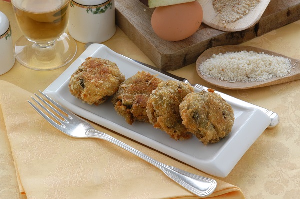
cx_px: 150
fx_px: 1310
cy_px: 100
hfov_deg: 13.1
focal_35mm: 158
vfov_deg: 8.7
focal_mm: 105
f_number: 20
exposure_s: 1/80
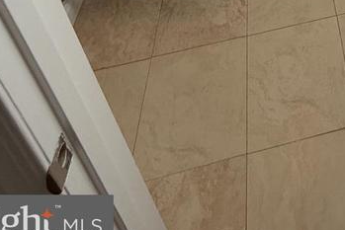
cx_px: 340
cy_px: -281
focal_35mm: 45
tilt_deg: -22.7
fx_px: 431
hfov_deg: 38.9
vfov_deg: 16.7
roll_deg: +2.7
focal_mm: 2.22
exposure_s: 1/120
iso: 100
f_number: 2.2
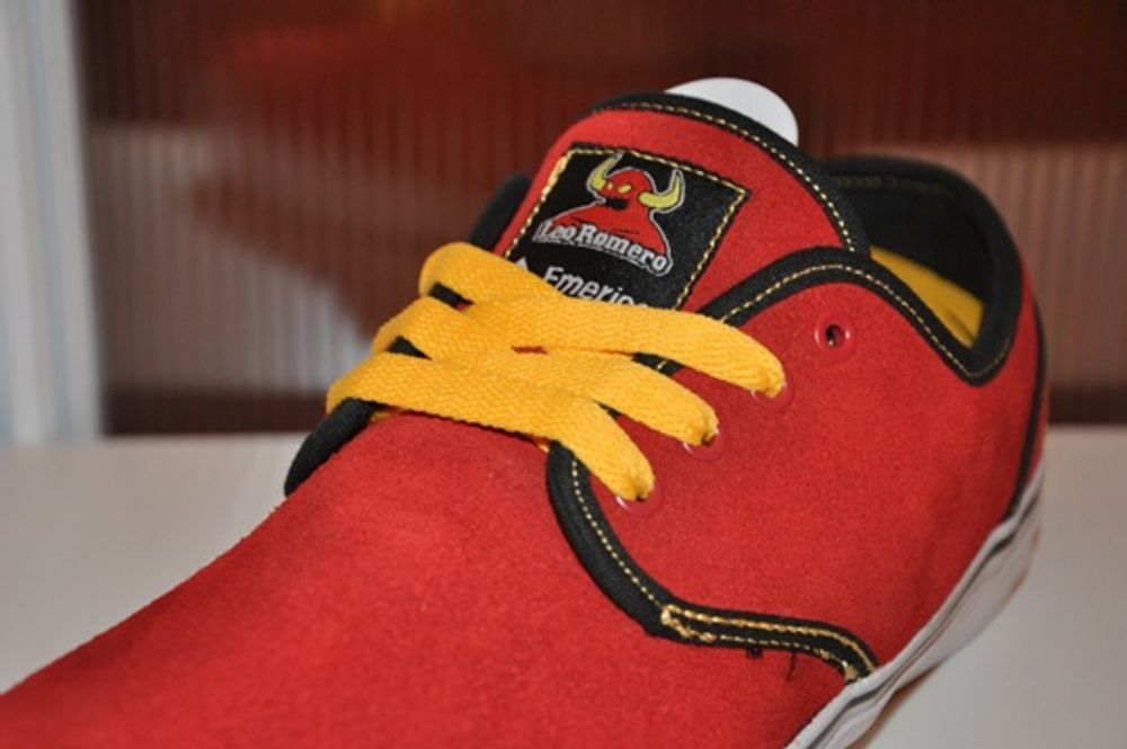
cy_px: 374
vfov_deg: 18.2
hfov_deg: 27.0
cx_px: 564
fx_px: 2346
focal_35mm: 75
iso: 800
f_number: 5
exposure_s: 1/60
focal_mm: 50
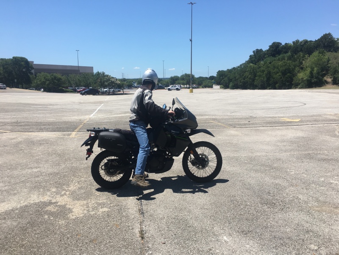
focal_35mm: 29
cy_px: 128
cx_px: 170
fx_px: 284
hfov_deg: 61.7
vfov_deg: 48.2
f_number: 2.2
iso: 25
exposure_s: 1/1637
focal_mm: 4.15
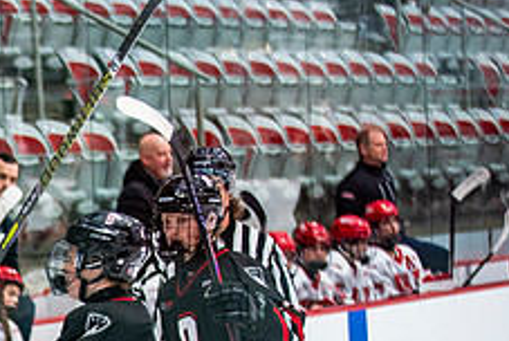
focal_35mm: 292
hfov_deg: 6.9
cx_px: -316
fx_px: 4134
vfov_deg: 4.7
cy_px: 416
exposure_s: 1/640
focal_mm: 88
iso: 640
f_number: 2.8
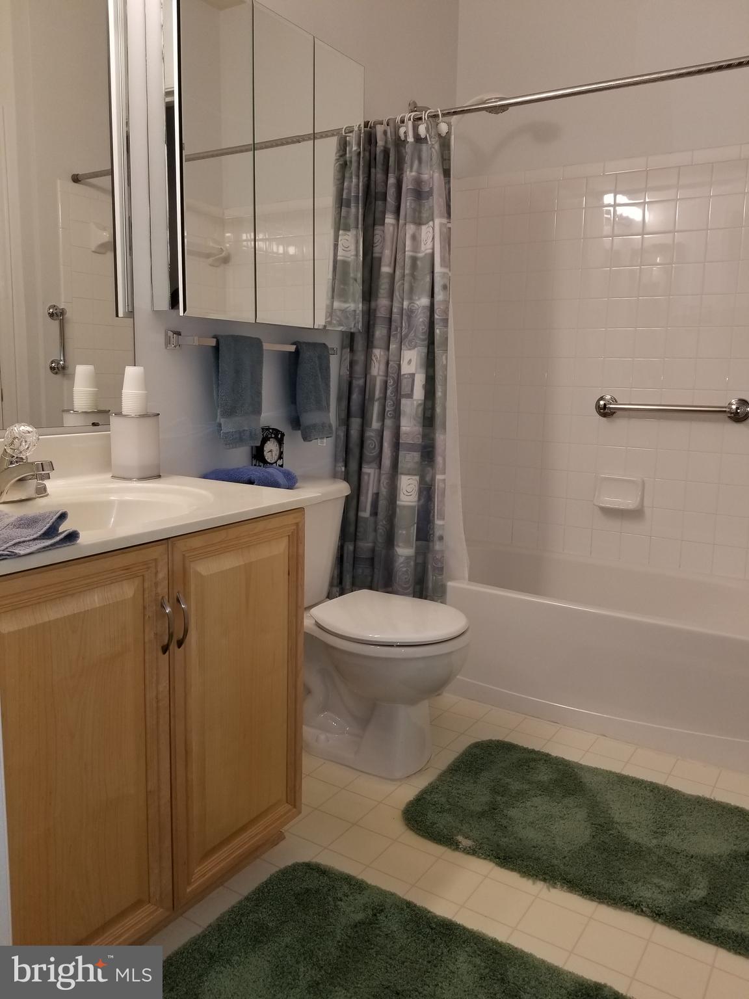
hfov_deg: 53.1
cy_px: 500
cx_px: 374
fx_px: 750
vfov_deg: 67.3
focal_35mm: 26
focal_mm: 4.25
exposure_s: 1/60
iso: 100
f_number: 1.7
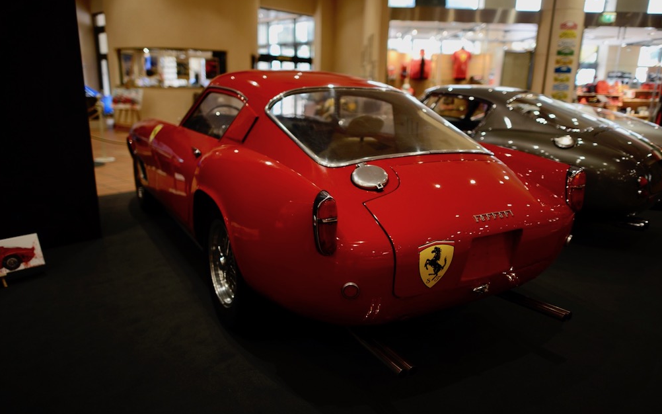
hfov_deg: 72.6
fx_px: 451
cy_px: 209
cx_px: 328
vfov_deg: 49.3
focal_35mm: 25
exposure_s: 1/25
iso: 160
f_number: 1.4
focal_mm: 24
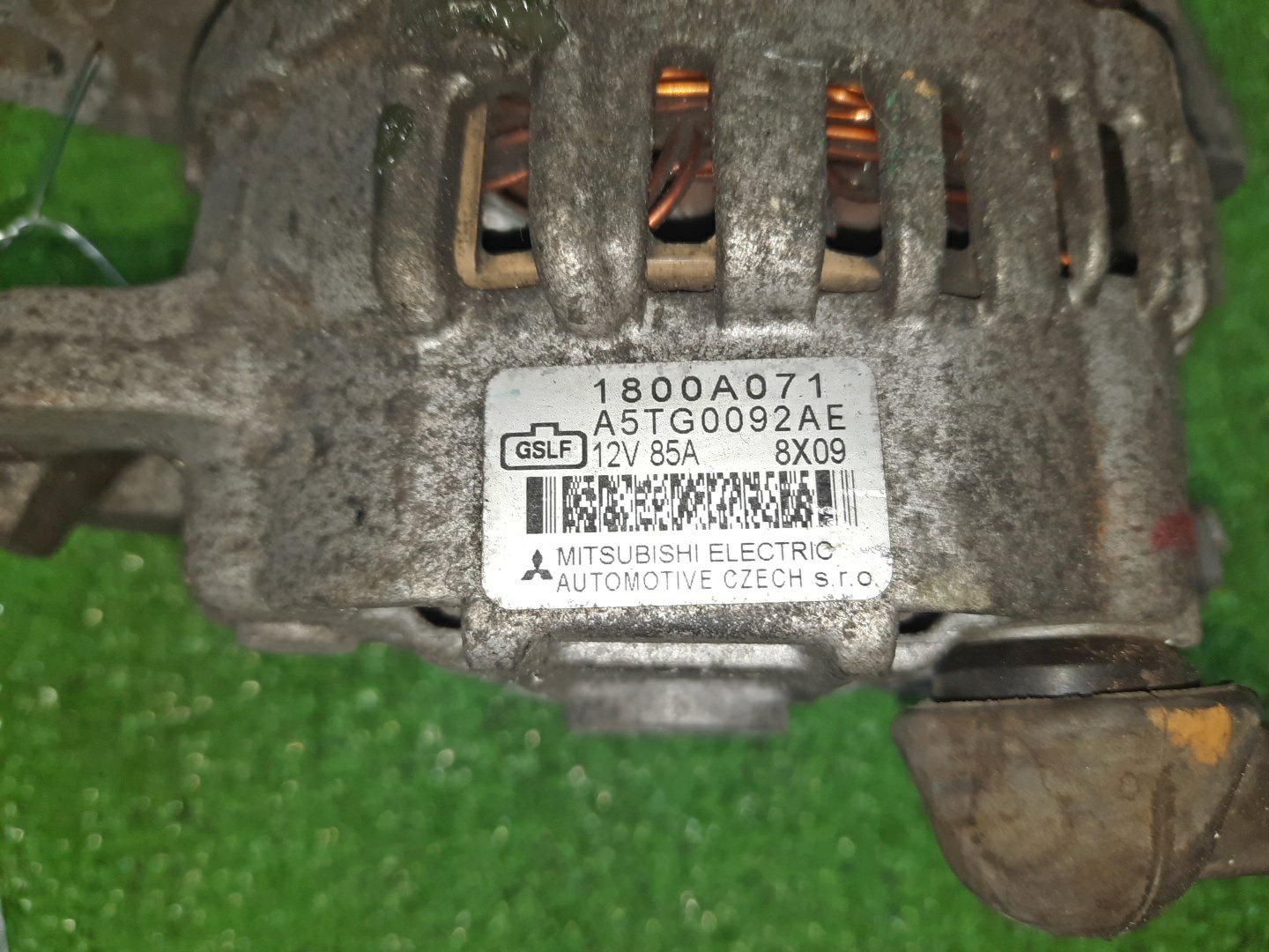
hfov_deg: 69.4
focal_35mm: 25
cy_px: 476
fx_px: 916
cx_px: 634
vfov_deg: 54.9
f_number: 2
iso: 67
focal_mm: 4.6
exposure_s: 1/50
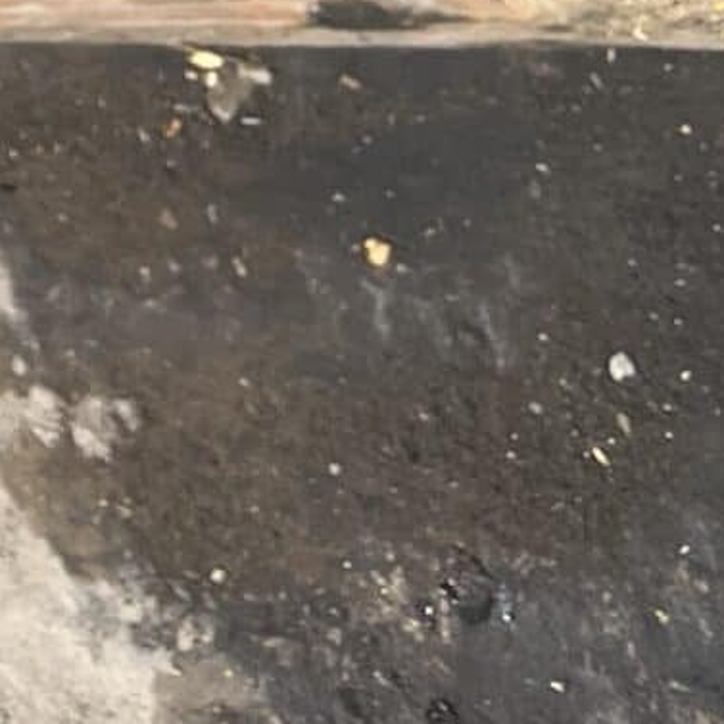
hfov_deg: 9.7
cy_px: -1258
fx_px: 3691
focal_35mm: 156
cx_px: -1077
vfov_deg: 9.4
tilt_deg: -55.4
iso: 50
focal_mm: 5.1
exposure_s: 1/2571
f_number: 1.6
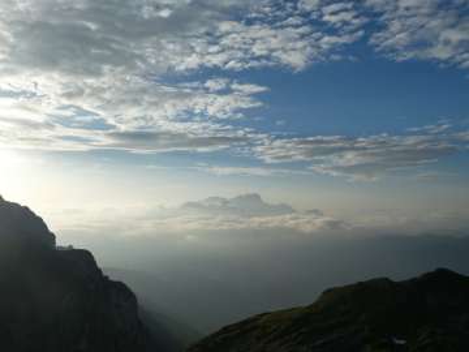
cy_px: 176
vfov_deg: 45.4
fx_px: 420
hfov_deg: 58.4
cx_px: 234
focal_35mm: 31
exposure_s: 1/1000
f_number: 5
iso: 80
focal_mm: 5.4
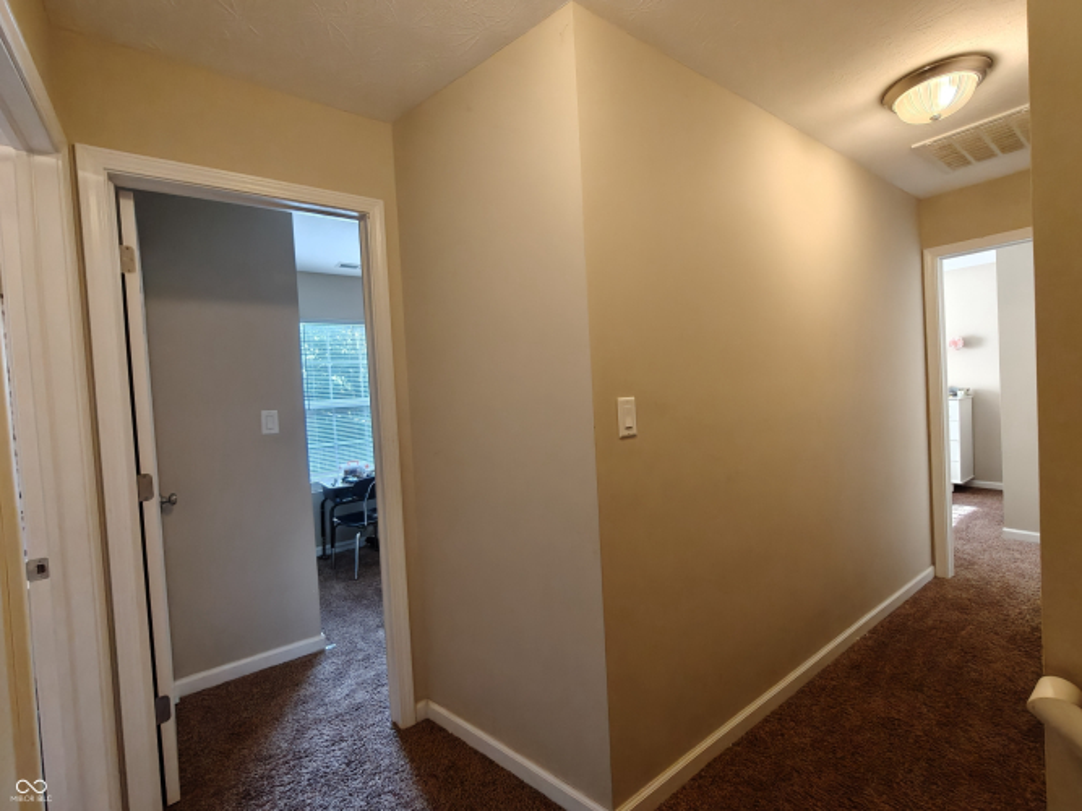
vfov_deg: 81.7
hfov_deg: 98.2
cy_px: 406
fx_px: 469
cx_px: 541
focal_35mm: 15
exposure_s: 1/120
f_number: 2
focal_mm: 2.3
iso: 1250
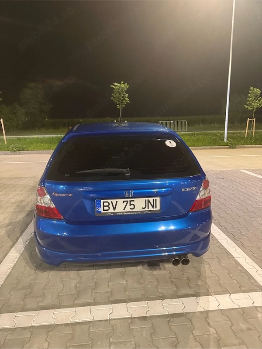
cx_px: 131
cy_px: 174
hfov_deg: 56.8
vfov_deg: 71.6
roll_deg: +0.9
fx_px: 242
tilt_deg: -10.6
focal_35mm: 24
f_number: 1.78
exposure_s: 1/37
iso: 1000
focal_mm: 6.76
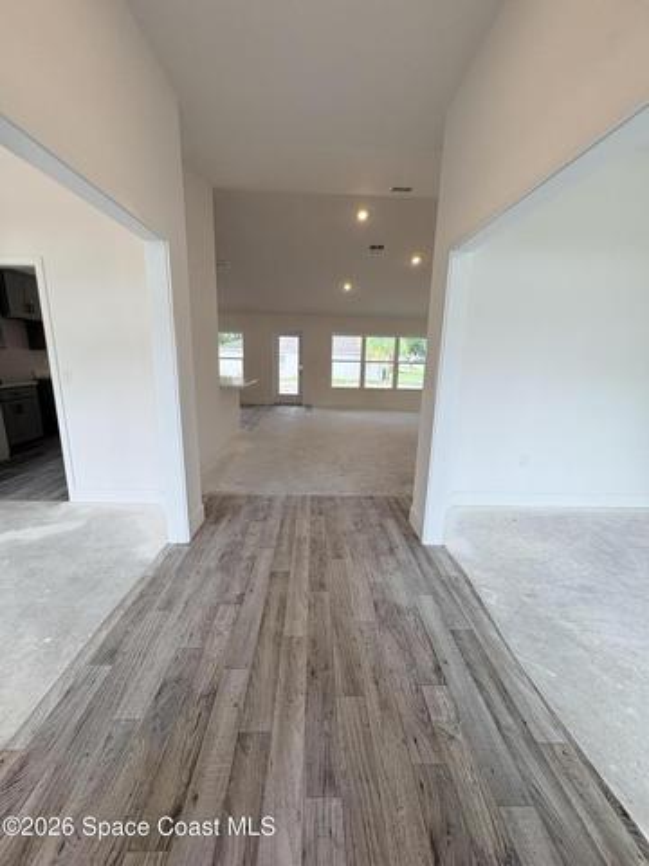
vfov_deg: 102.1
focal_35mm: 14
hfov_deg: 85.7
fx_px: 350
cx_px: 324
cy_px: 433
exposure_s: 1/120
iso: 80
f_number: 2.2
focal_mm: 2.22
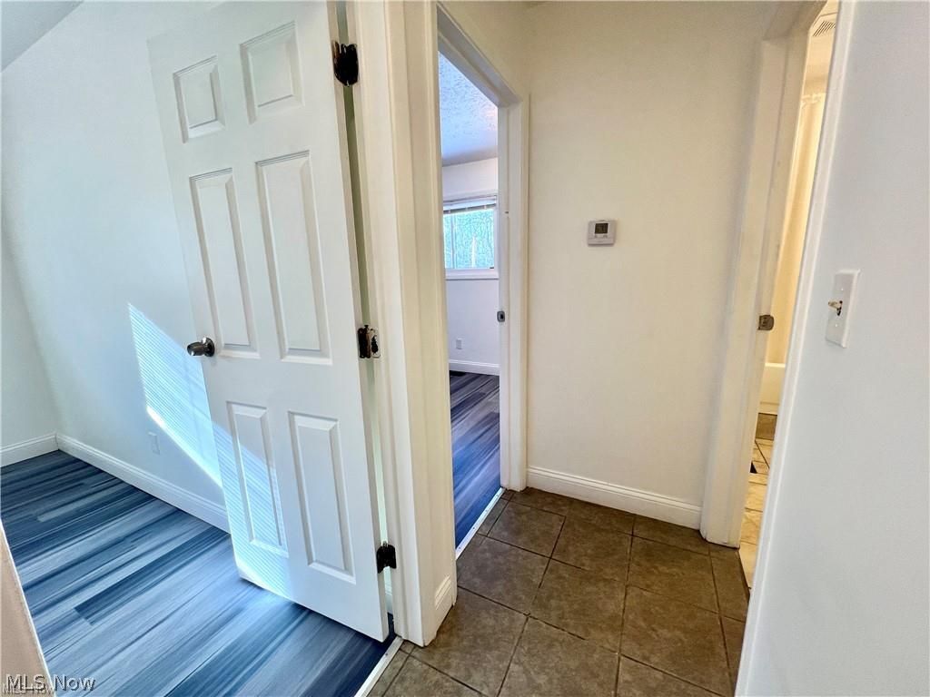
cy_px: 348
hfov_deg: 106.2
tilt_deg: -12.2
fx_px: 349
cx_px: 465
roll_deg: +2.0
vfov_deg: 89.9
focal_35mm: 13
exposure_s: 1/120
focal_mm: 1.57
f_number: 1.8
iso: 125
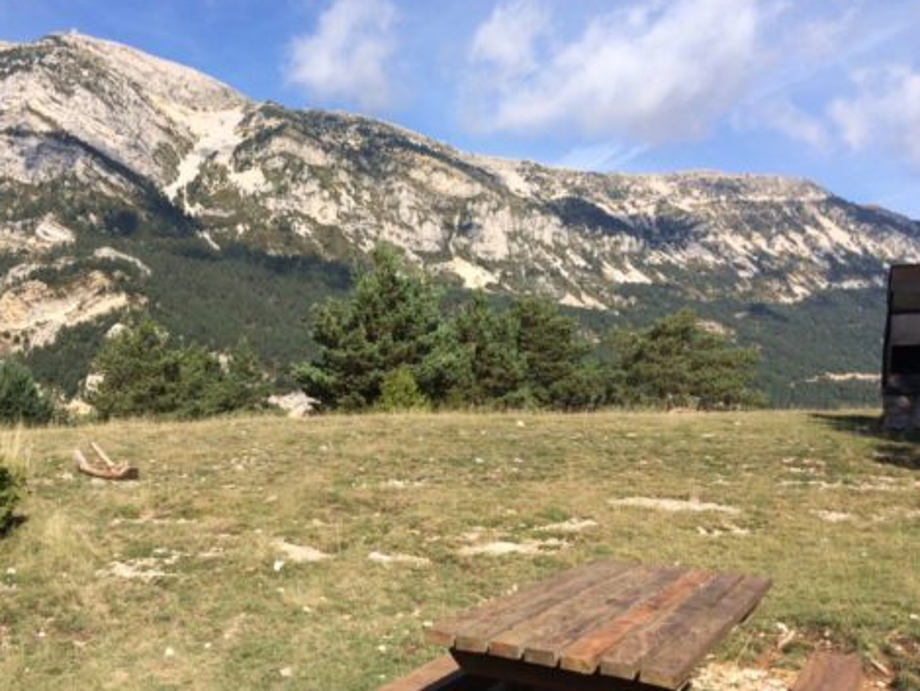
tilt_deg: -1.7
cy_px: 413
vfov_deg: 38.5
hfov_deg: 49.8
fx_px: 984
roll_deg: -0.7
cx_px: 370
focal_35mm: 37
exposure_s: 1/2053
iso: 32
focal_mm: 4.15
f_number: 2.2
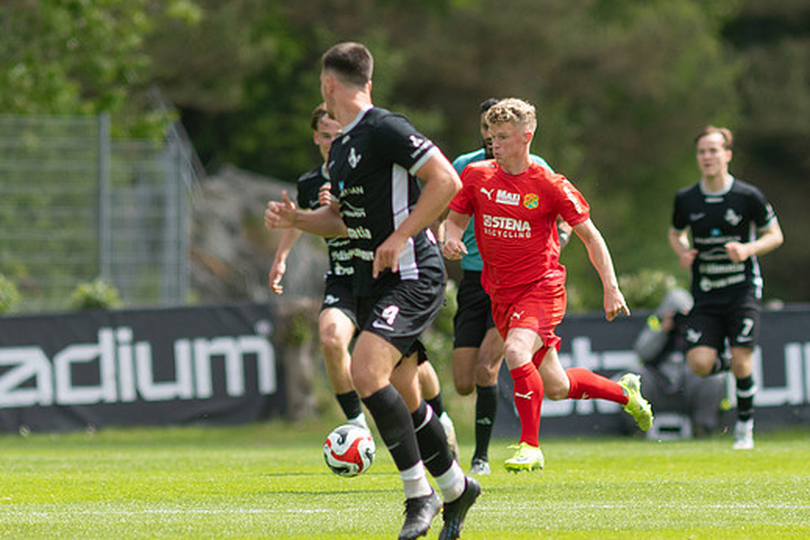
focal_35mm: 838
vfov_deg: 1.6
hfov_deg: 2.5
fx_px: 18854
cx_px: 537
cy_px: 375
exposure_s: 1/2500
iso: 160
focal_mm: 300
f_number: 3.2
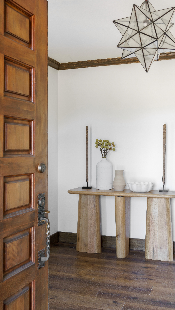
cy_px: 154
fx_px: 305
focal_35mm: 37
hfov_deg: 32.0
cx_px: 99
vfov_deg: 54.0
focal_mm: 35
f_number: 7.1
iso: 250
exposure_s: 1/8
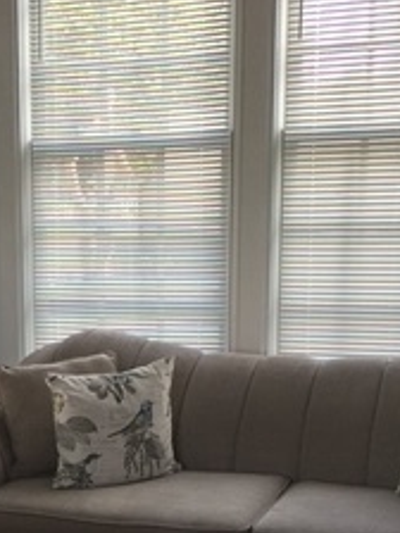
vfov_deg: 23.0
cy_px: 471
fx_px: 1279
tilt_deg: -10.5
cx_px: -69
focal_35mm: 83
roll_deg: +0.8
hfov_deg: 17.1
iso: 32
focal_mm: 4.15
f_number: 2.2
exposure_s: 1/30
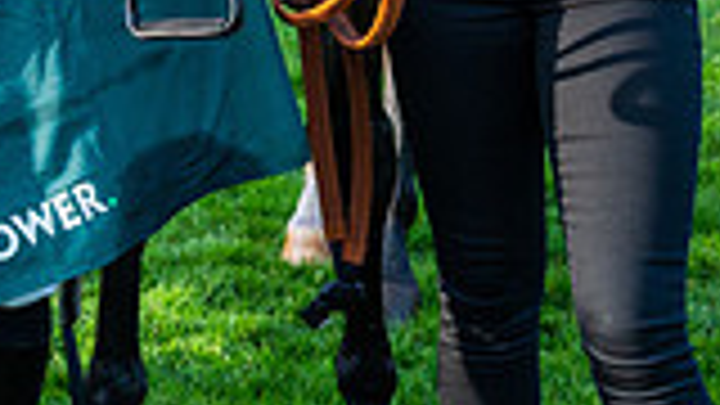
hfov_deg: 12.9
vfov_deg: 7.1
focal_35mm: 163
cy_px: -446
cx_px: -135
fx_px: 3112
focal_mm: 43
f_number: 4.5
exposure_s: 1/1250
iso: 500
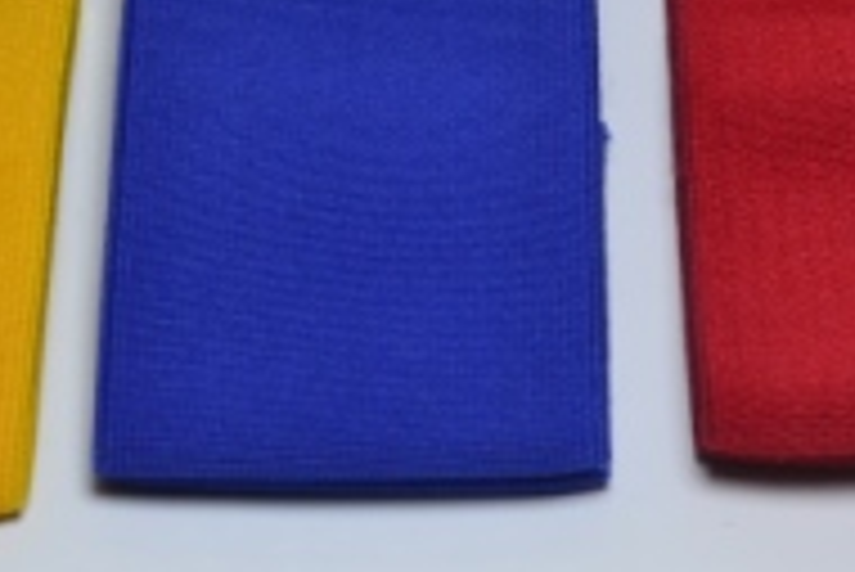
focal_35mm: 159
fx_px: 3783
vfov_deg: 8.6
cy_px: 74
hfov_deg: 12.9
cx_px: 315
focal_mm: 45
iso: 400
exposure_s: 1/80
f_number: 8
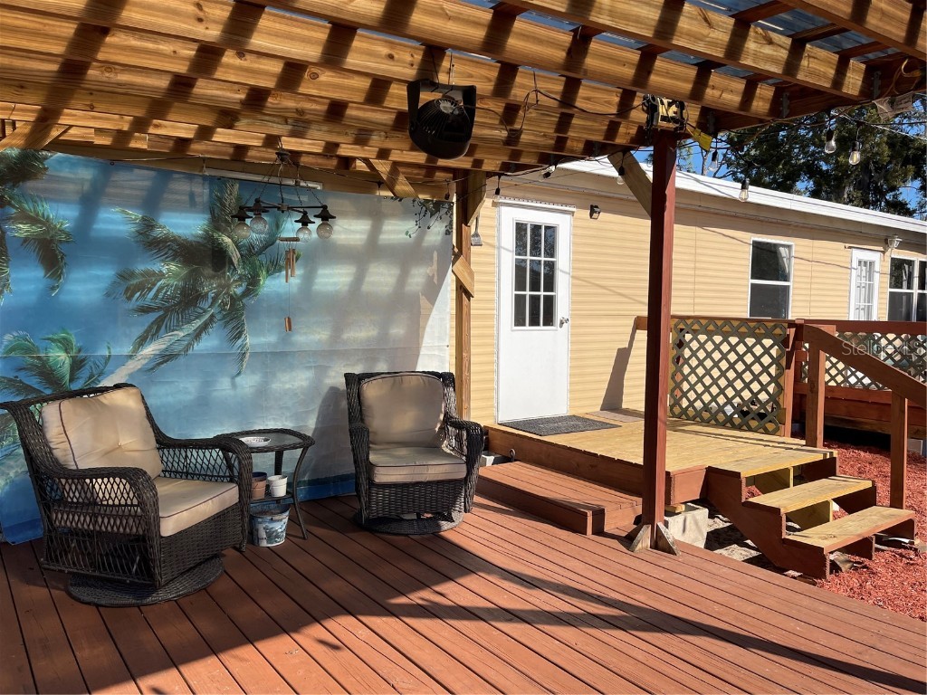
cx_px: 464
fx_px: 669
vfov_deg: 54.9
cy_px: 348
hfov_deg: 69.4
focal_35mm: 25
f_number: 1.6
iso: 32
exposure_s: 1/3448
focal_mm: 5.1
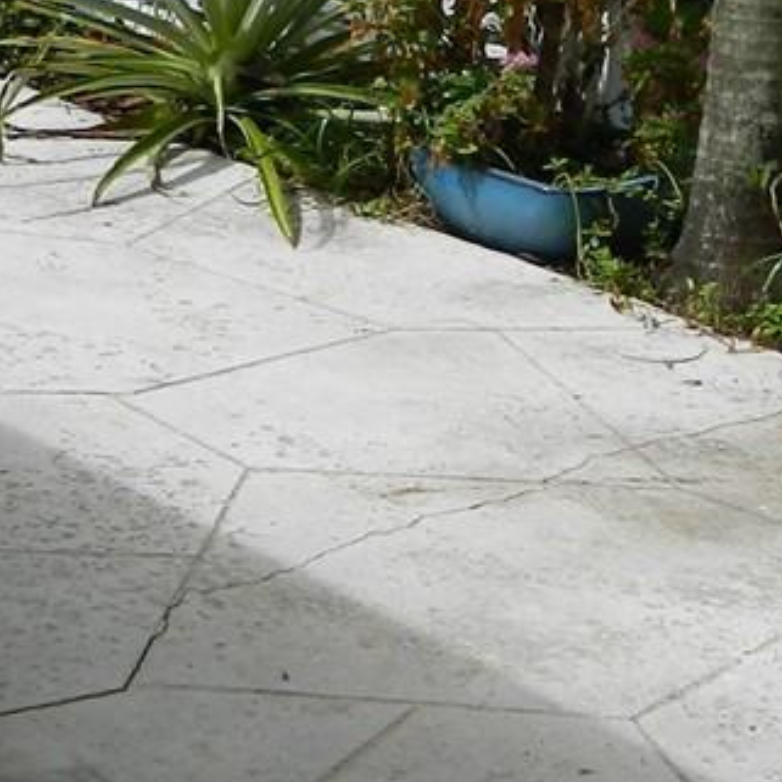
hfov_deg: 15.8
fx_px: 2811
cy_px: 217
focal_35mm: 110
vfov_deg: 15.8
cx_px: 309
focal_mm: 4.5
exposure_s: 1/160
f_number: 8.7
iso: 80
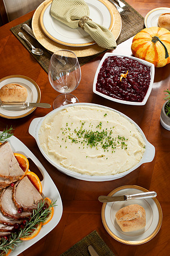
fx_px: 354
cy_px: 128
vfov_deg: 39.6
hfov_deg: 27.0
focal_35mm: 50
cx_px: 85
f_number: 6.3
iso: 250
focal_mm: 50
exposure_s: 1/100
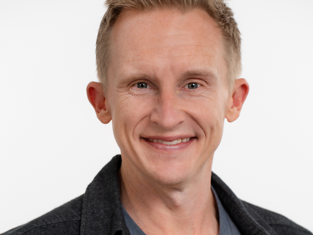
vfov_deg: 6.2
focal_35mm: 240
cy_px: 191
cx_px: 156
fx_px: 2170
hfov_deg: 8.2
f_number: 5.6
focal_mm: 166
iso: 100
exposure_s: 1/200
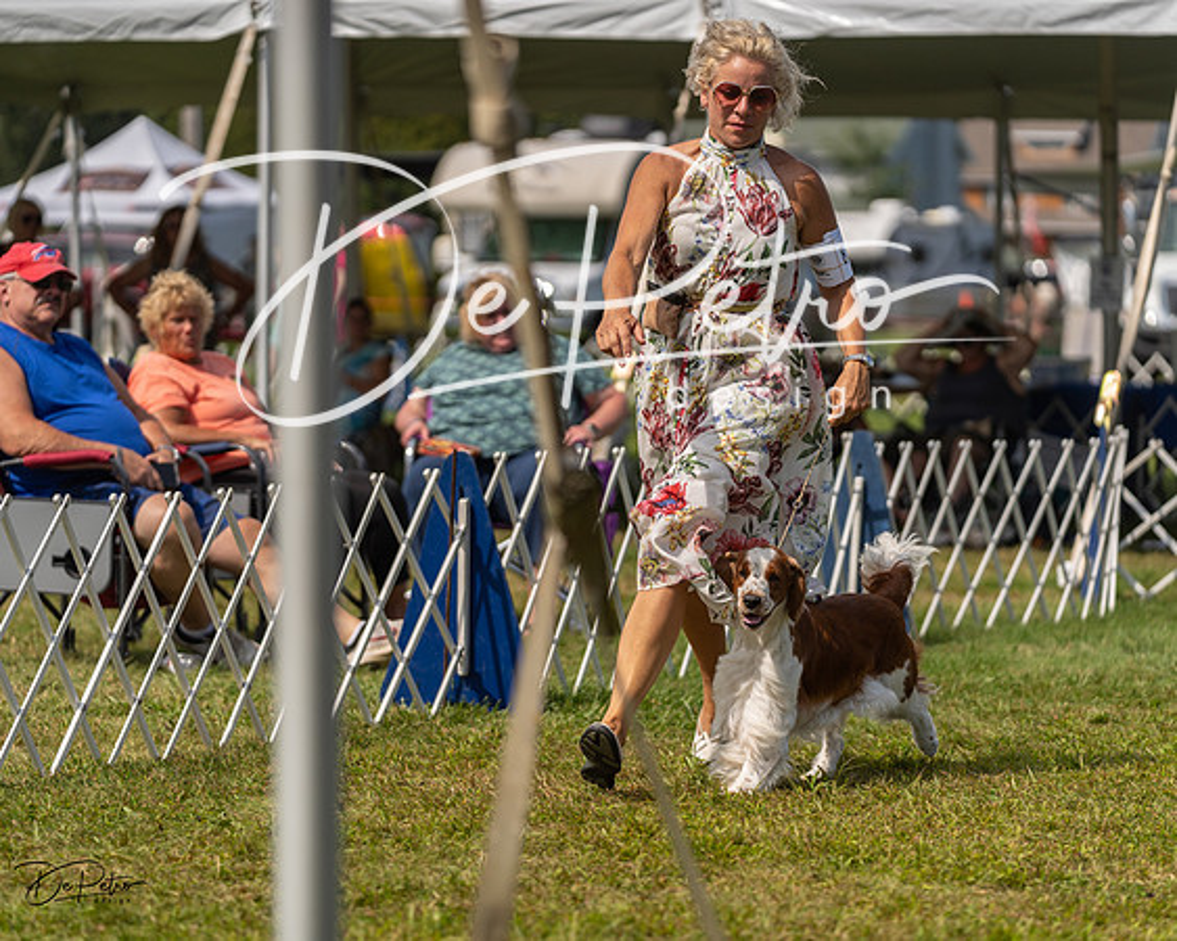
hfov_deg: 13.8
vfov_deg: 11.0
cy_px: 470
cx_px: 588
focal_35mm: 140
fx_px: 4863
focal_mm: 124
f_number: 2.8
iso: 200
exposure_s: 1/3200
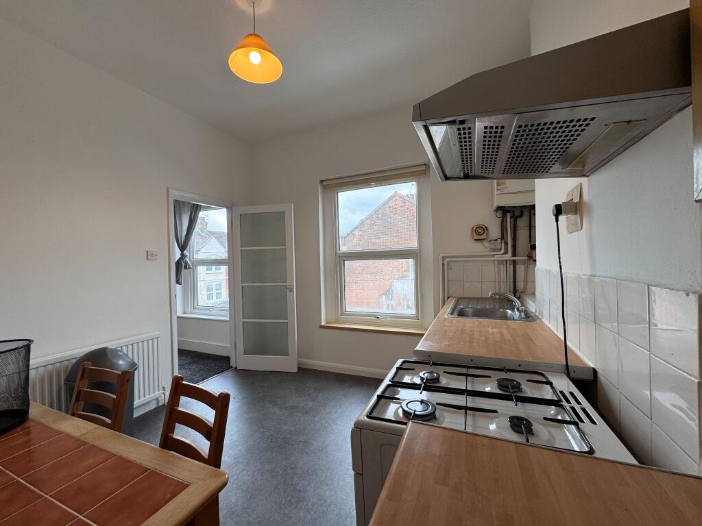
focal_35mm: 14
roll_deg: +1.9
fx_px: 284
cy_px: 263
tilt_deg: +0.2
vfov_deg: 85.7
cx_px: 351
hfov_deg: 102.1
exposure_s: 1/99
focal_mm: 2.22
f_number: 2.2
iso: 40
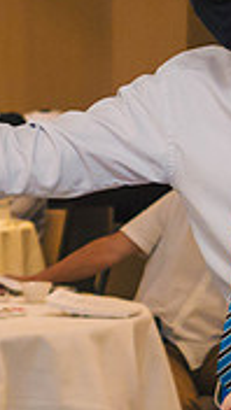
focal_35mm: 266
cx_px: 173
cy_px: 248
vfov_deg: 8.1
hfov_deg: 4.6
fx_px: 2897
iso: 1600
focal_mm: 36
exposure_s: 1/100
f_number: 2.8
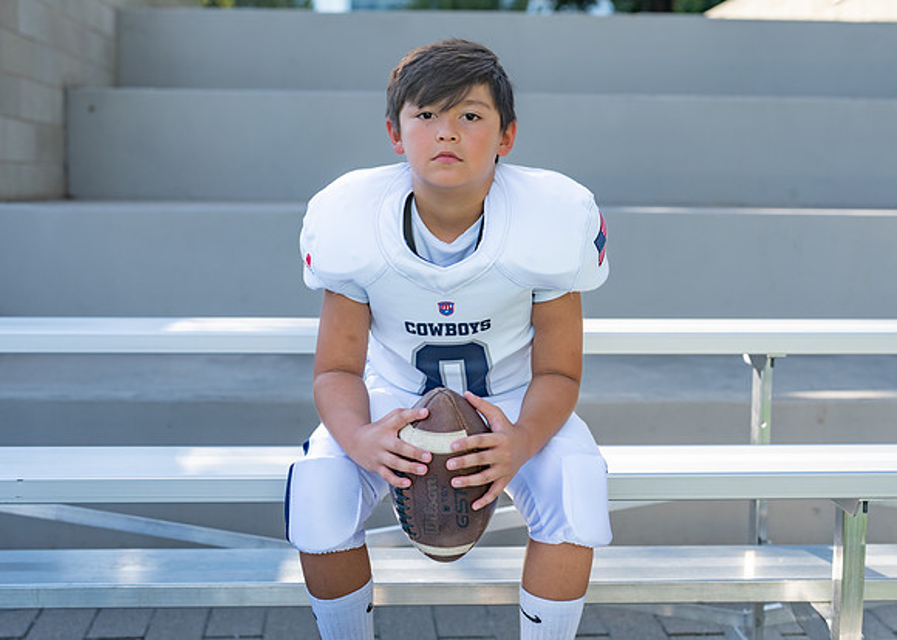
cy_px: 327
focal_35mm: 60
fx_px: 1518
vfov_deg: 23.8
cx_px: 481
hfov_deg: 32.9
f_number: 2.8
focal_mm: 50
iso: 100
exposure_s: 1/500
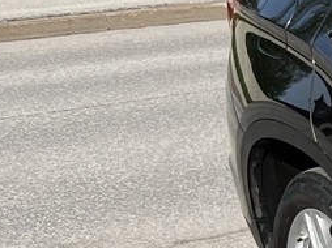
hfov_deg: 9.3
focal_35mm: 164
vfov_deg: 9.0
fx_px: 1571
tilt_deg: -14.5
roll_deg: -0.3
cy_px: 217
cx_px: 1037
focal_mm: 5.7
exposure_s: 1/2695
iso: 50
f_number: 1.5
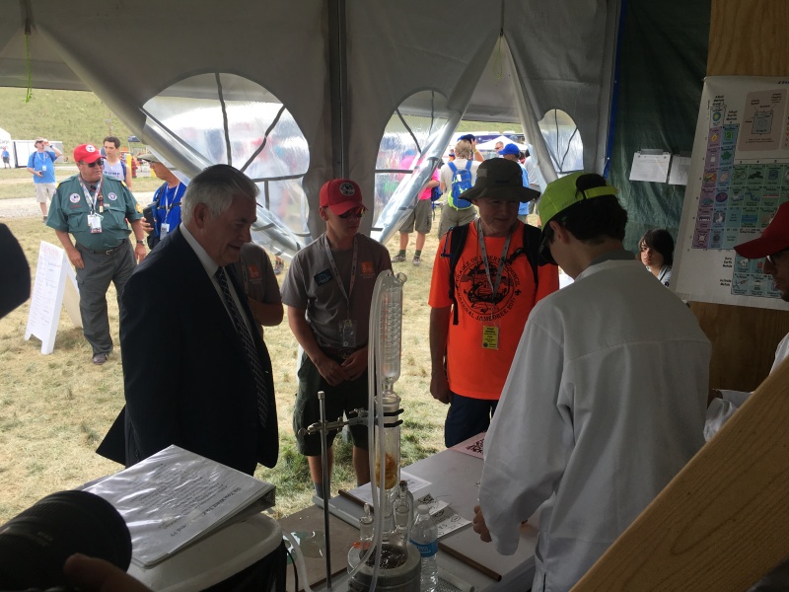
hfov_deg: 61.7
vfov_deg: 48.2
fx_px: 661
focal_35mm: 29
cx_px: 394
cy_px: 296
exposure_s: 1/250
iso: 25
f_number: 2.2
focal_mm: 4.15
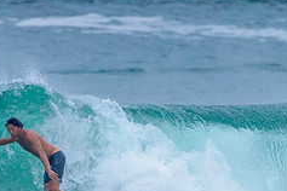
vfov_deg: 0.9
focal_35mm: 1498
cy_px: 178
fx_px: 11941
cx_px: 1
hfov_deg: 1.4
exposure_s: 1/2000
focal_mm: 500
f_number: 5.6
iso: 1600
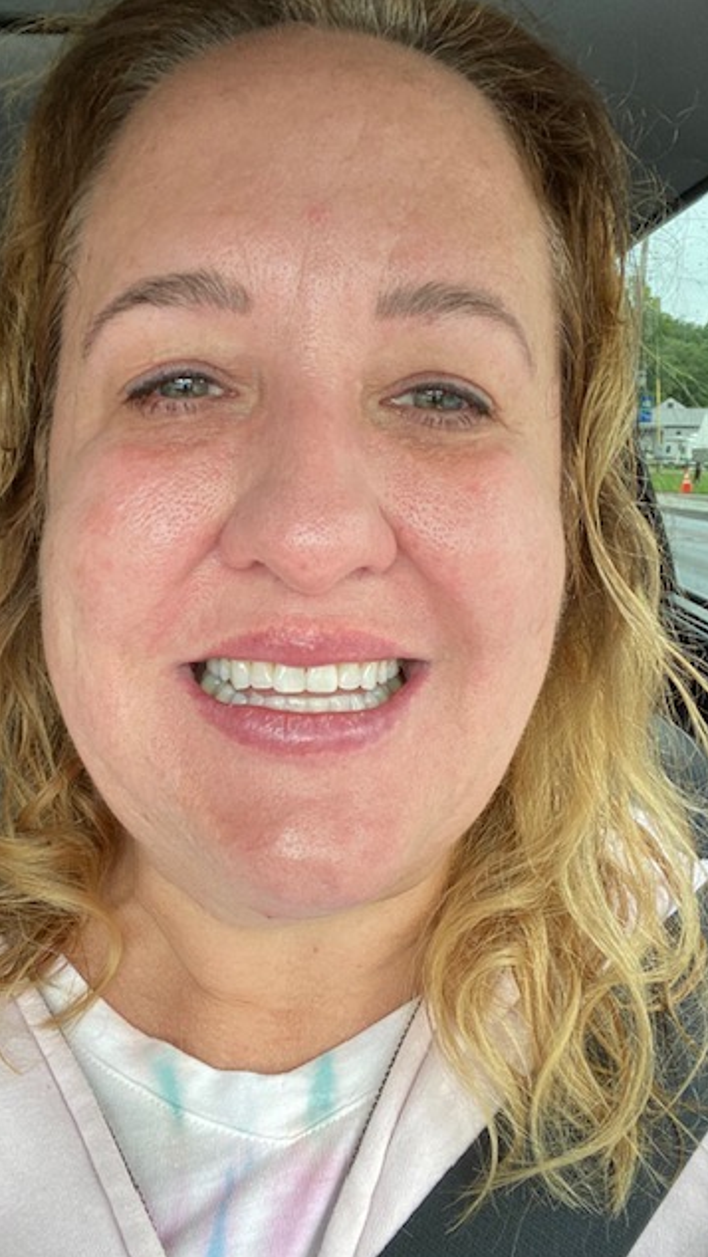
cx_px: 284
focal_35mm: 33
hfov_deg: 35.5
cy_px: 630
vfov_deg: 59.5
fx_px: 1100
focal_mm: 2.71
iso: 80
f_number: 2.2
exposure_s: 1/122
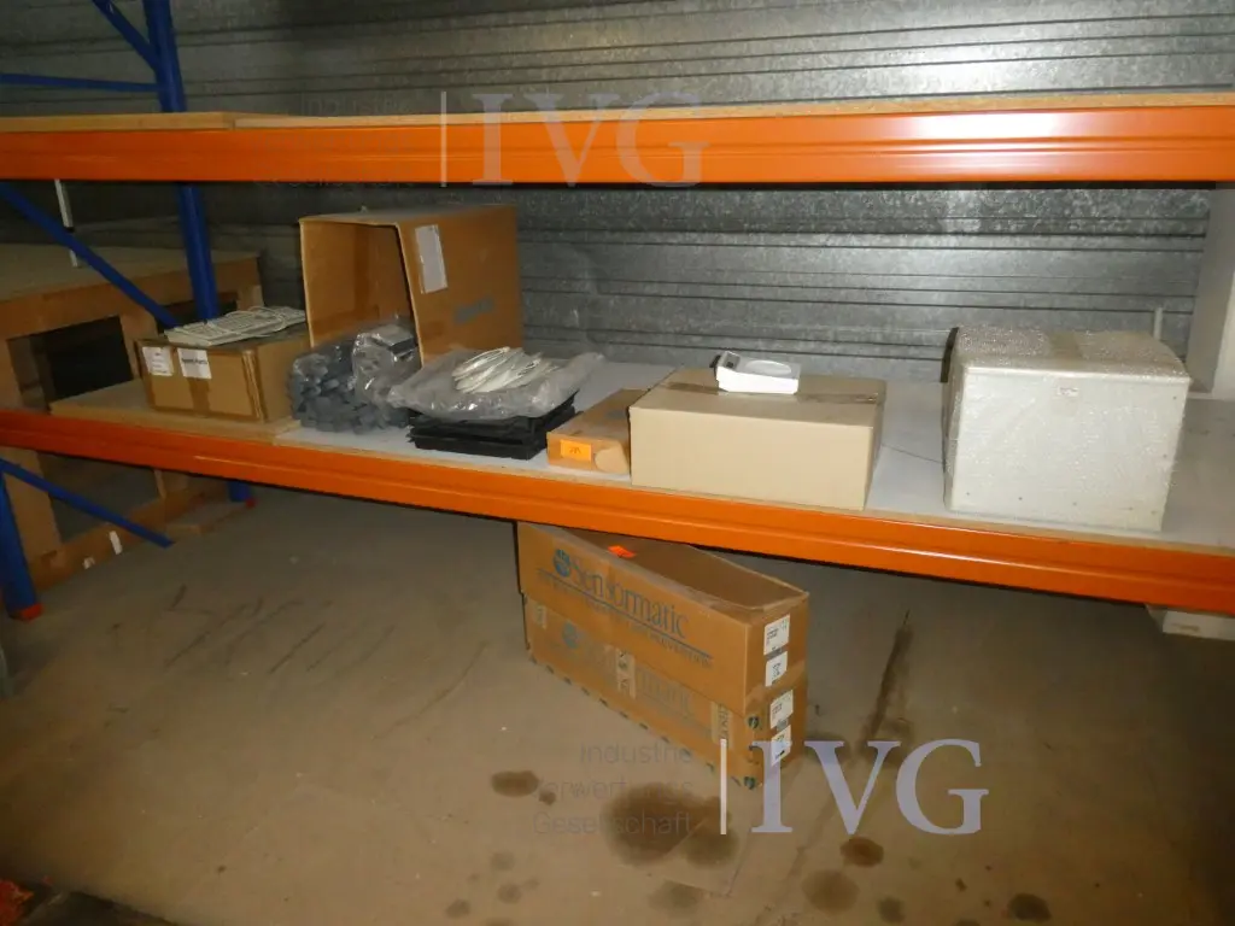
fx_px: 856
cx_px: 618
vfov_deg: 56.8
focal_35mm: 24
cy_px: 463
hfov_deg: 71.6
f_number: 3.3
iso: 800
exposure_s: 1/60
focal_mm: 4.3
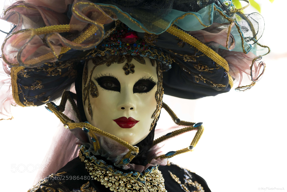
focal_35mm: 70
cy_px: 96
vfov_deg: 19.5
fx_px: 558
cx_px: 144
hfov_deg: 28.8
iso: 250
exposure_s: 1/200
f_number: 5
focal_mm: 70
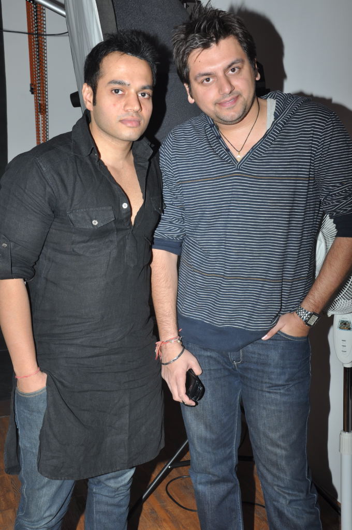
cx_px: 176
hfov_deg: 28.0
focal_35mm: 48
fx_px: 706
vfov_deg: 41.2
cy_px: 265
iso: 200
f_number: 9
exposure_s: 1/200
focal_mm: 32
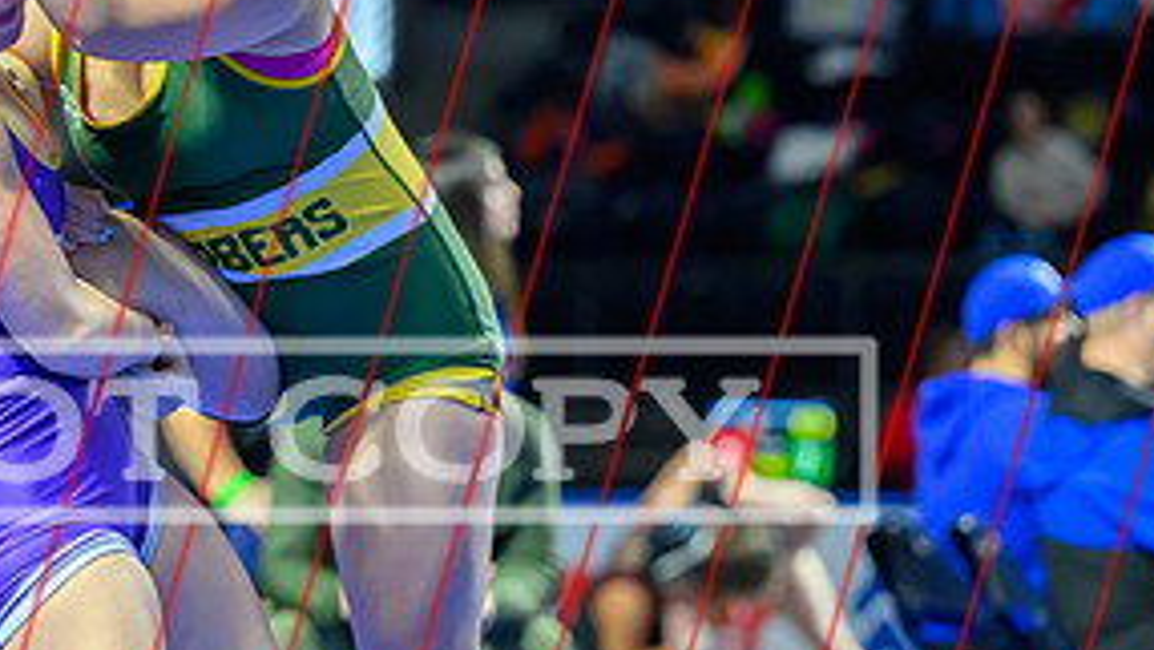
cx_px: 88
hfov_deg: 7.8
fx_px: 8416
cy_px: 439
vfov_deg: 4.4
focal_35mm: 275
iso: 4000
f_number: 2.8
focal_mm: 115
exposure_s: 1/800
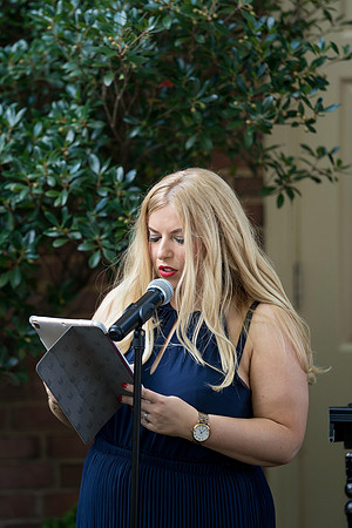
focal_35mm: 200
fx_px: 2933
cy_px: 264
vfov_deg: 10.3
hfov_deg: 6.9
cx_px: 176
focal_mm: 200
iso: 100
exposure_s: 1/100
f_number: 4
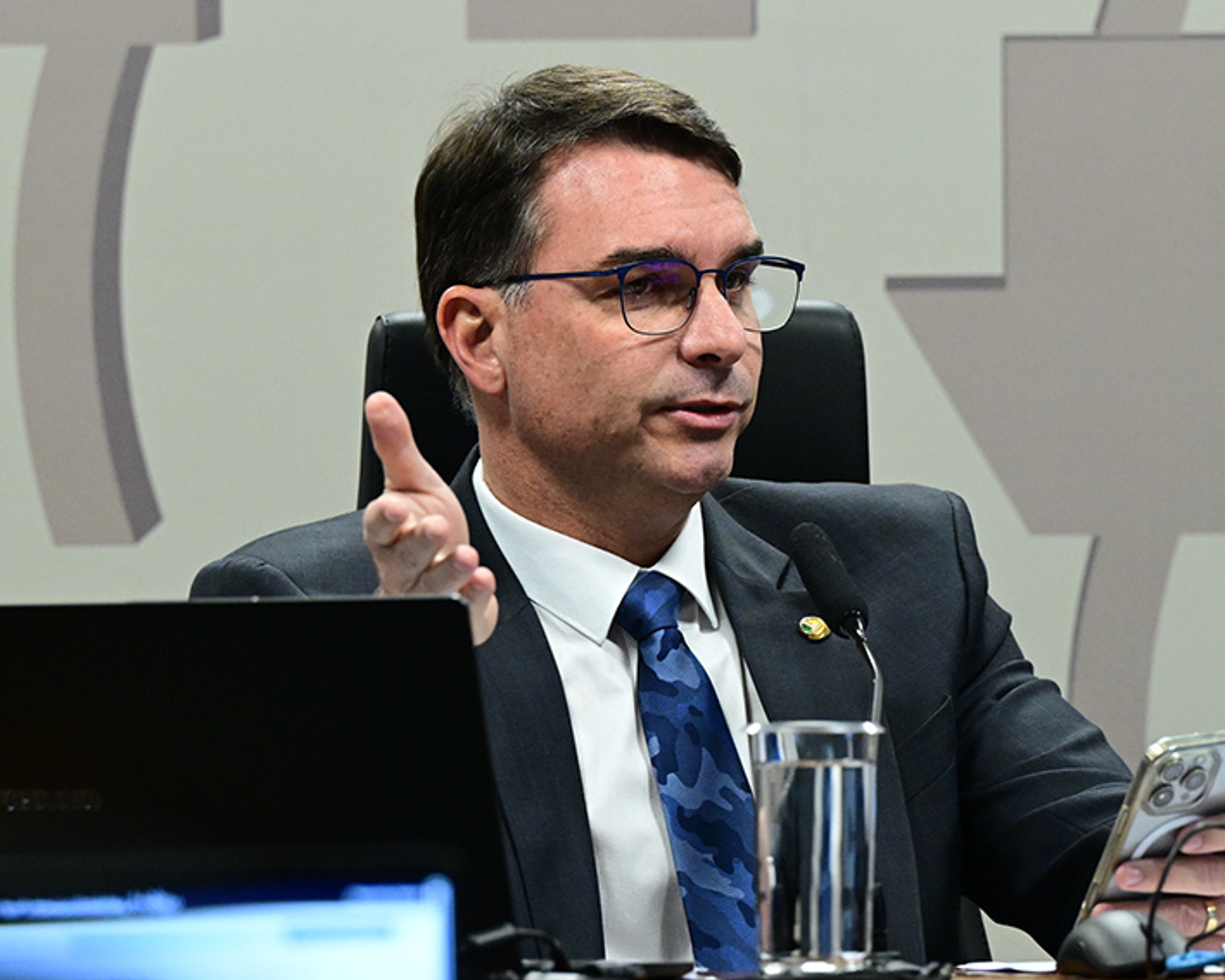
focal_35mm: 341
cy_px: 491
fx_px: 12361
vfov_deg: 4.5
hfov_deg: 5.7
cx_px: 707
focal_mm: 200
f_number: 4.5
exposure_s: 1/200
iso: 4000
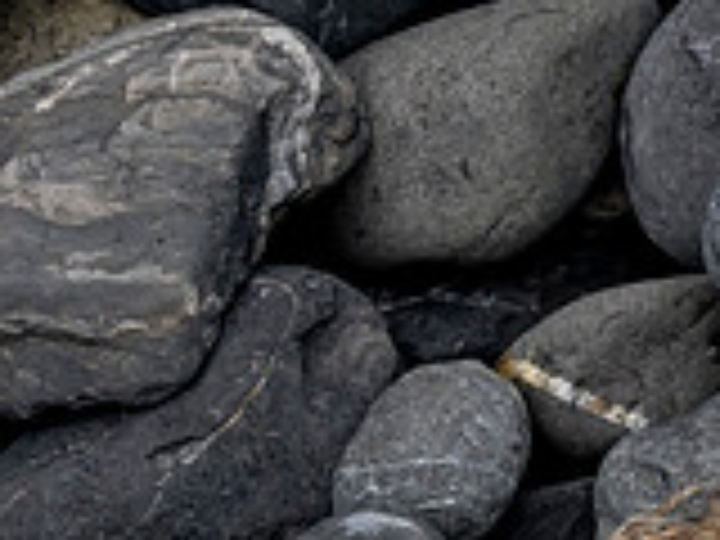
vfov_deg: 4.3
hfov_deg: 5.8
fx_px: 7072
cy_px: 907
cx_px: 828
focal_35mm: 340
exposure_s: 1/80
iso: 400
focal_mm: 47
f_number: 16
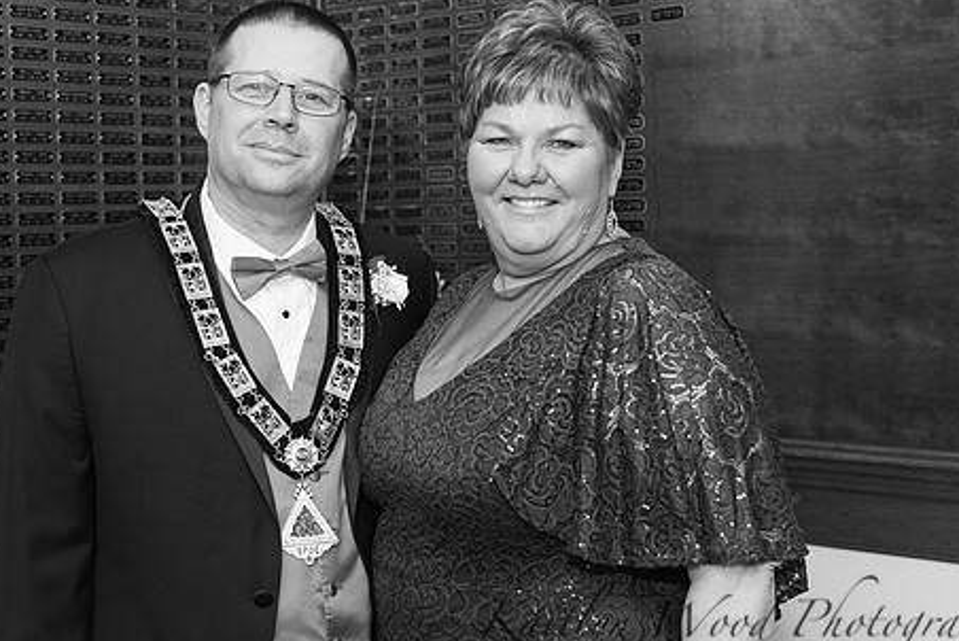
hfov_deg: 33.9
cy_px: 292
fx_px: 1573
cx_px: 480
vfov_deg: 23.0
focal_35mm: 59
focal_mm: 46
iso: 800
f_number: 4
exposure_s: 1/200
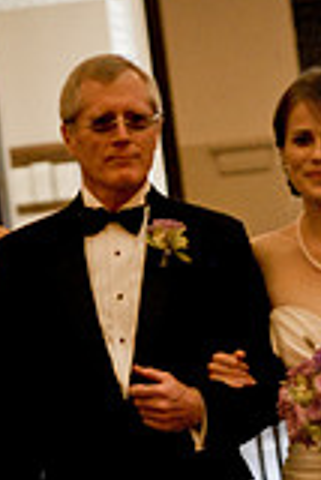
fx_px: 6299
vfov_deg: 4.3
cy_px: 606
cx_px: 244
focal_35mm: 472
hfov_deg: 2.9
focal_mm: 112
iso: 1250
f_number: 3.5
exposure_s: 1/40
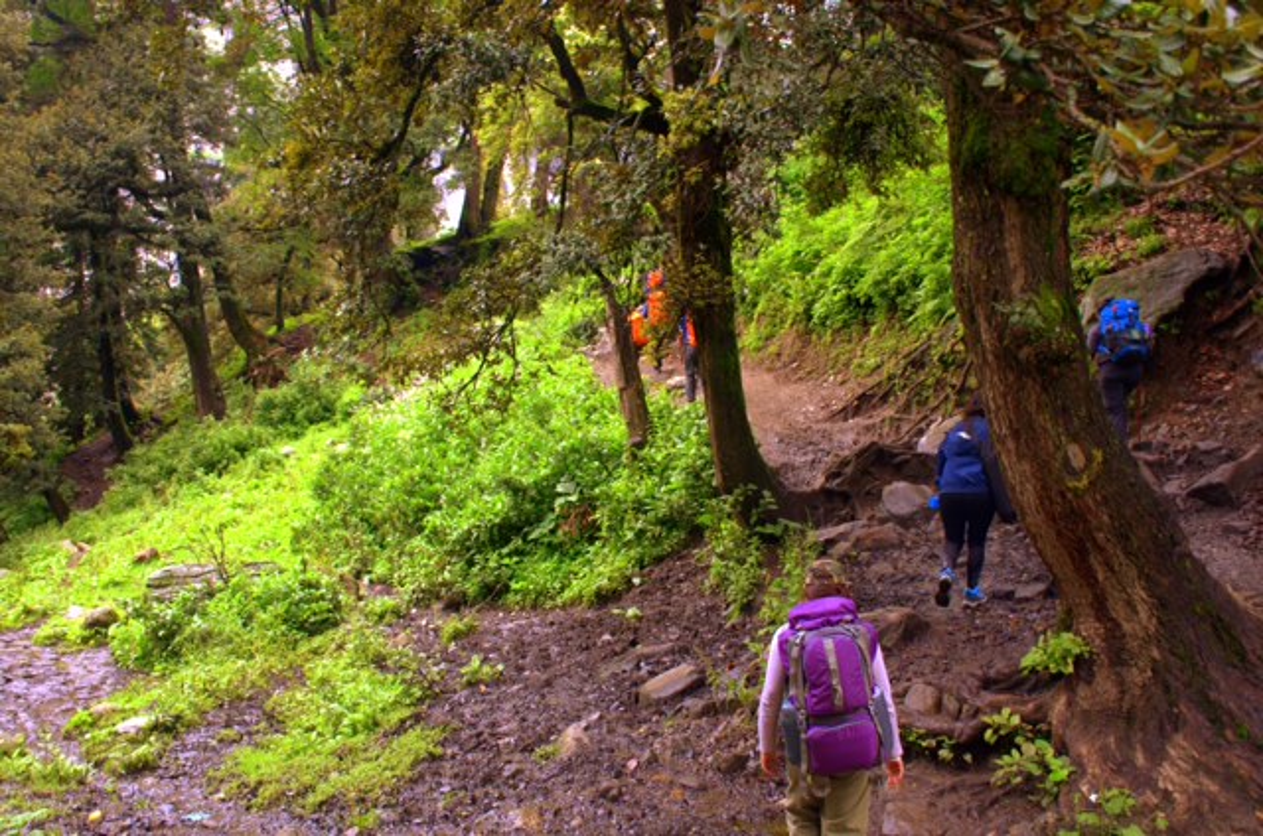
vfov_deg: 34.1
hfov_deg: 49.6
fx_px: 1366
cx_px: 632
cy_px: 418
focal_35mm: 39
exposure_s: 1/125
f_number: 5.6
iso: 400
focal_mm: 26
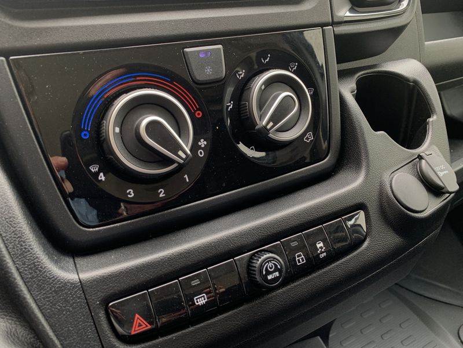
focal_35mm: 26
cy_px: 174
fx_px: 348
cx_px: 232
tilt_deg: -31.5
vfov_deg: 53.1
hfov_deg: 67.3
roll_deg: -1.9
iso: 100
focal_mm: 4.25
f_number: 1.8
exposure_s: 1/70
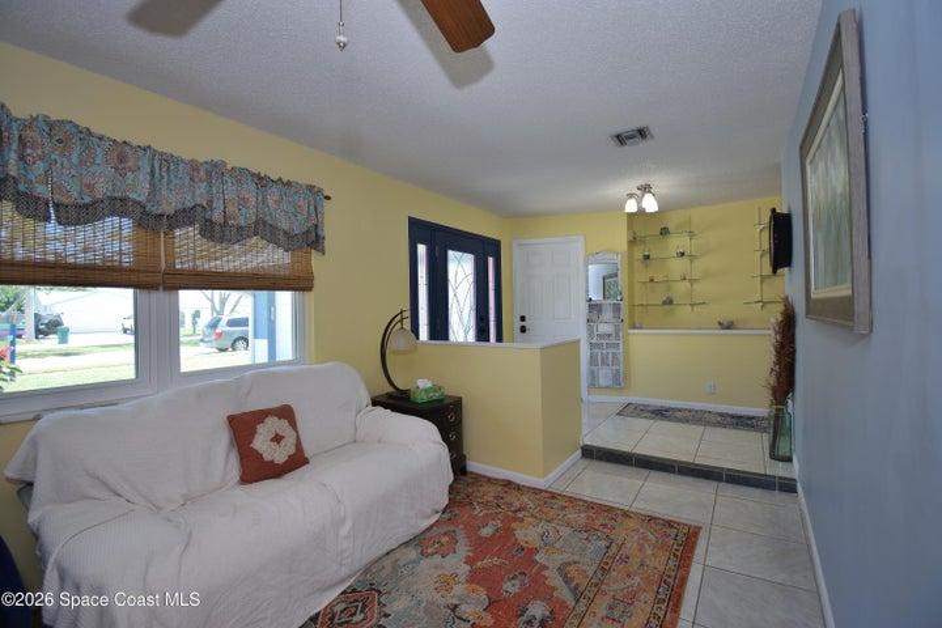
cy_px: 314
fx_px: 392
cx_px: 471
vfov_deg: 77.3
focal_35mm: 15
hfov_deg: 100.4
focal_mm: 10
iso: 100
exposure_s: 1/30
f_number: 4.5
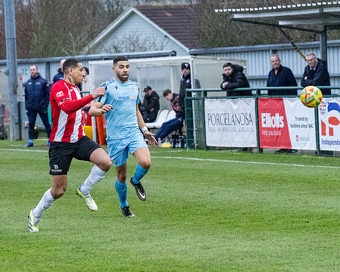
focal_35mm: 228
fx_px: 2289
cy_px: 135
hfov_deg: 8.5
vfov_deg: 6.8
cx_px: 150
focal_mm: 99
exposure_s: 1/1250
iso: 4000
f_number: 4
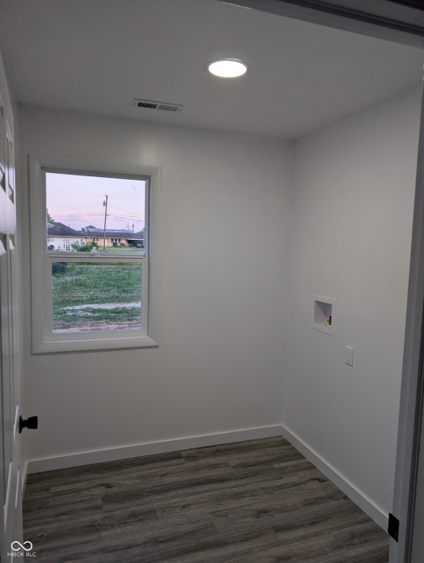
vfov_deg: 71.5
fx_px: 391
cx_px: 212
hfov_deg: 56.9
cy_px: 282
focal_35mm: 24
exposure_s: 1/101
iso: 24
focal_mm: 6.9
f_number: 1.68
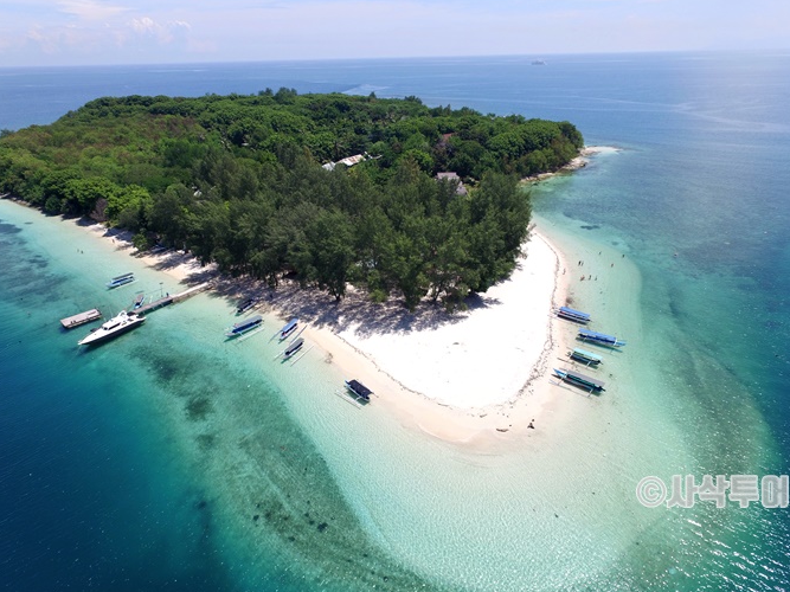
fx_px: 479
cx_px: 392
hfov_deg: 79.0
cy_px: 300
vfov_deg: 63.4
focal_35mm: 21
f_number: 2.8
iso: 100
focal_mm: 3.61
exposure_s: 1/1035
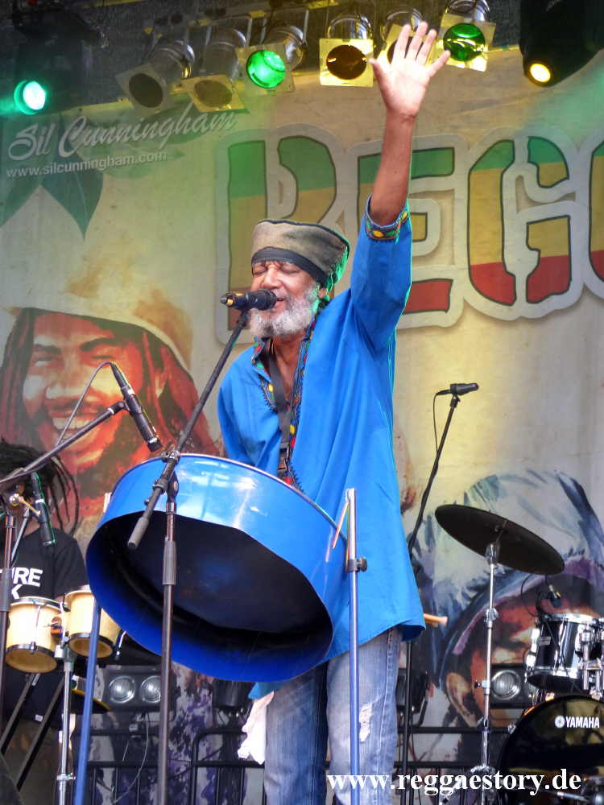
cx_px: 302
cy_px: 402
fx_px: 2489
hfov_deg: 13.8
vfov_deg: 18.4
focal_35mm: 107
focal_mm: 19.2
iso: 320
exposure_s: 1/60
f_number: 2.8
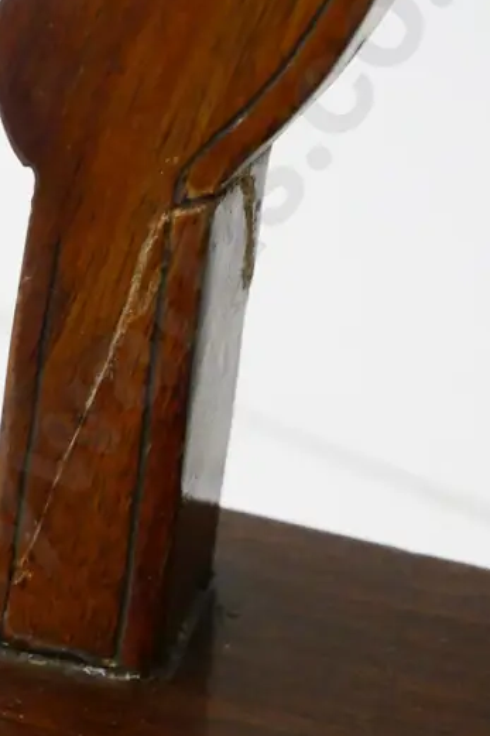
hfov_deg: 15.1
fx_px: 1839
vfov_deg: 22.6
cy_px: 417
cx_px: 90
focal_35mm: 90
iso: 3200
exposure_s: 1/125
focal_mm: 22
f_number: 5.6
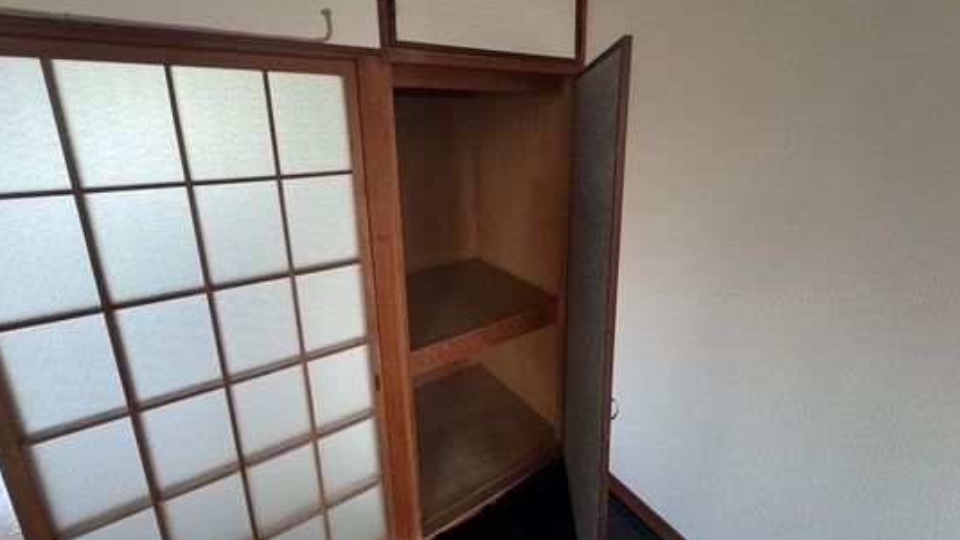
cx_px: 496
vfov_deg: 66.5
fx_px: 407
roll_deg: +0.6
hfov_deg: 99.3
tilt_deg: -10.6
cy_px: 221
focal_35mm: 16
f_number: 2.2
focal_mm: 2.22
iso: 640
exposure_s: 1/60
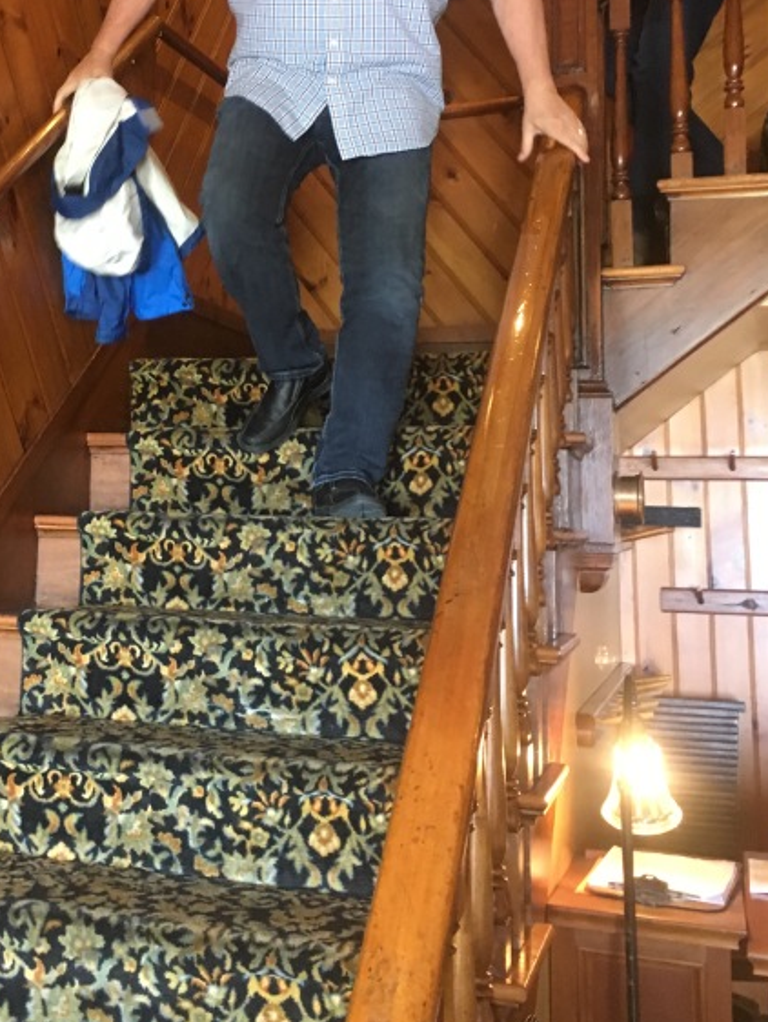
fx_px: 1301
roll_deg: +3.2
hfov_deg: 32.4
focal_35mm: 44
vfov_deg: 42.3
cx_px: 207
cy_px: 339
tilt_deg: +3.8
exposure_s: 1/17
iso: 200
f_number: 2.2
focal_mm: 4.15
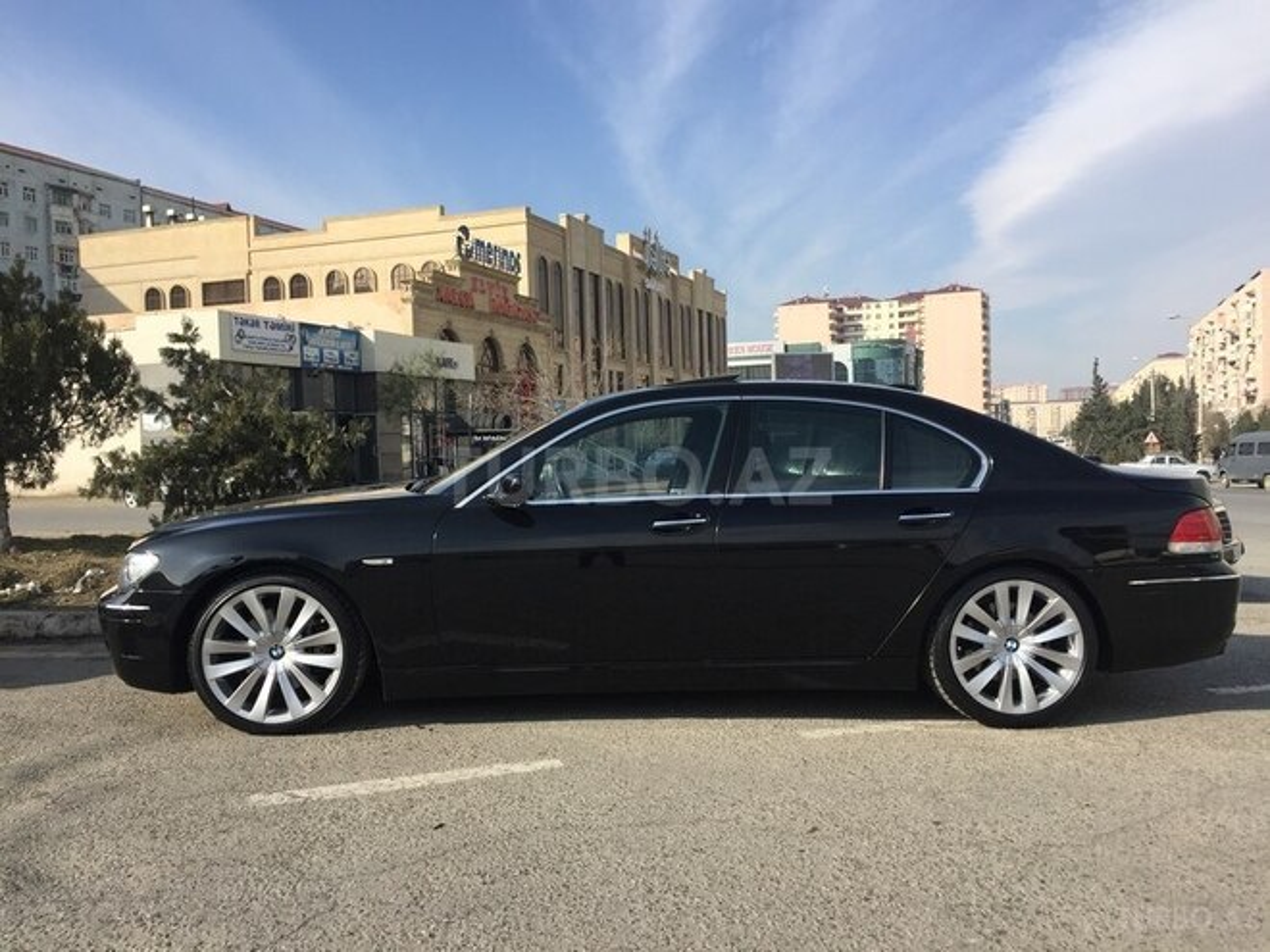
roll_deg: +1.4
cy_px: 476
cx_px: 635
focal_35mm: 29
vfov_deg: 48.2
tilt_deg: -1.4
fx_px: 1064
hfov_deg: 61.7
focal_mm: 4.15
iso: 32
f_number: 2.2
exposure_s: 1/1883
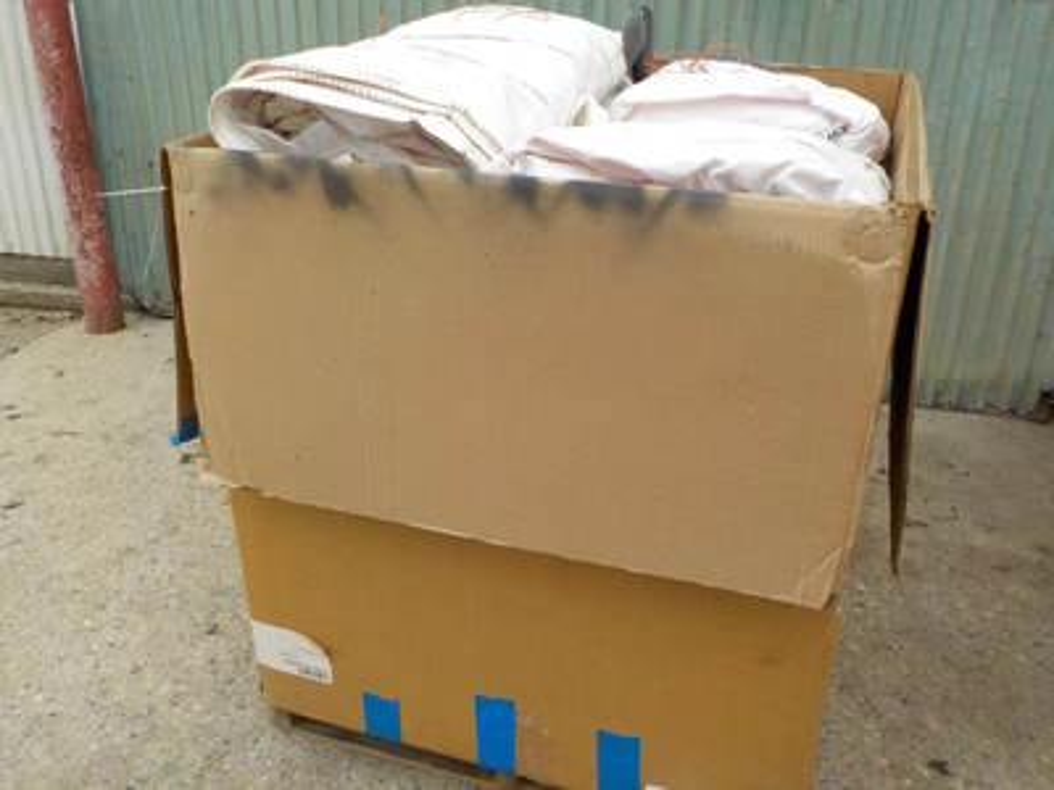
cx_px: 527
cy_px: 395
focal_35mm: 30
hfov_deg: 60.0
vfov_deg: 46.8
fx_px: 913
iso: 125
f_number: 3.3
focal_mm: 4.1
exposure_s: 1/320
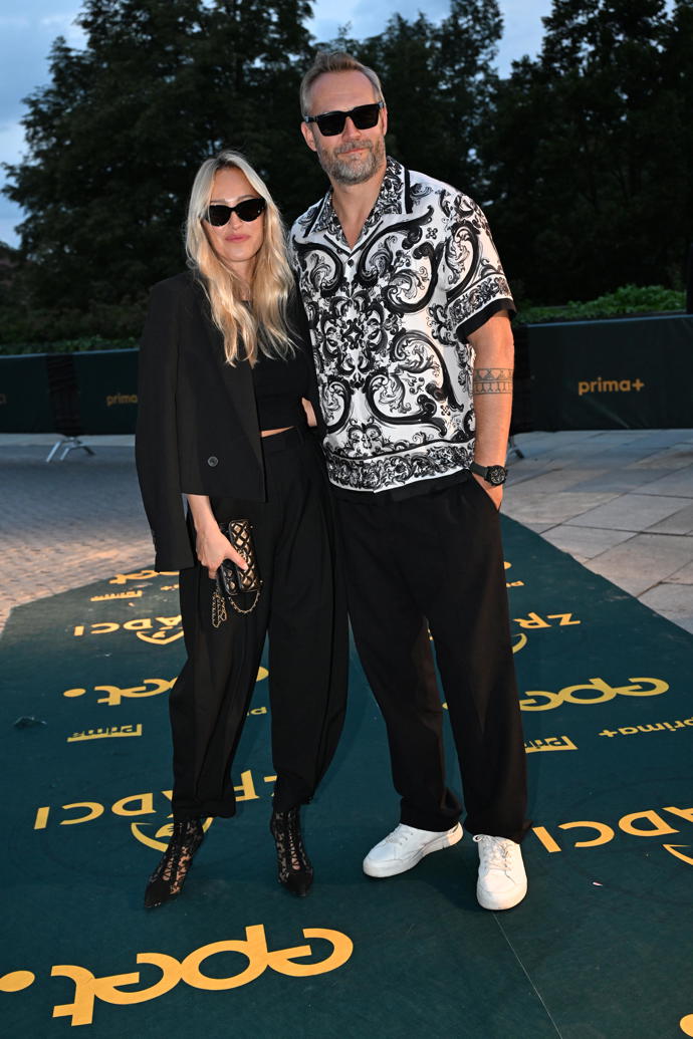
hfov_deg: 32.6
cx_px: 346
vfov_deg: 47.4
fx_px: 1184
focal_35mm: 41
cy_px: 520
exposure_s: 1/200
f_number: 4.5
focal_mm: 41
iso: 2500
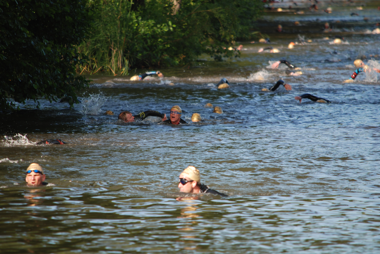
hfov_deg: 4.6
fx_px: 4756
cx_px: 190
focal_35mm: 450
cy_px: 127
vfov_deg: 3.1
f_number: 5.6
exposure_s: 1/125
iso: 100
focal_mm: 300
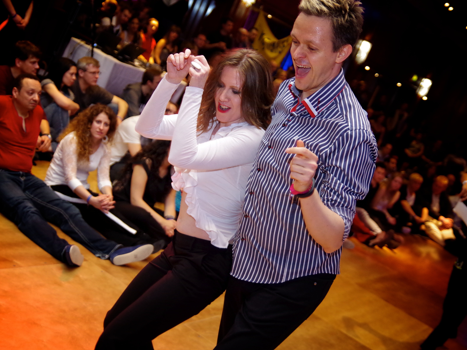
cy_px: 174
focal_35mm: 57
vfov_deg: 25.8
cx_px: 225
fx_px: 764
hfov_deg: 34.0
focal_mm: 34.38
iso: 1600
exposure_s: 1/125
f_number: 2.8
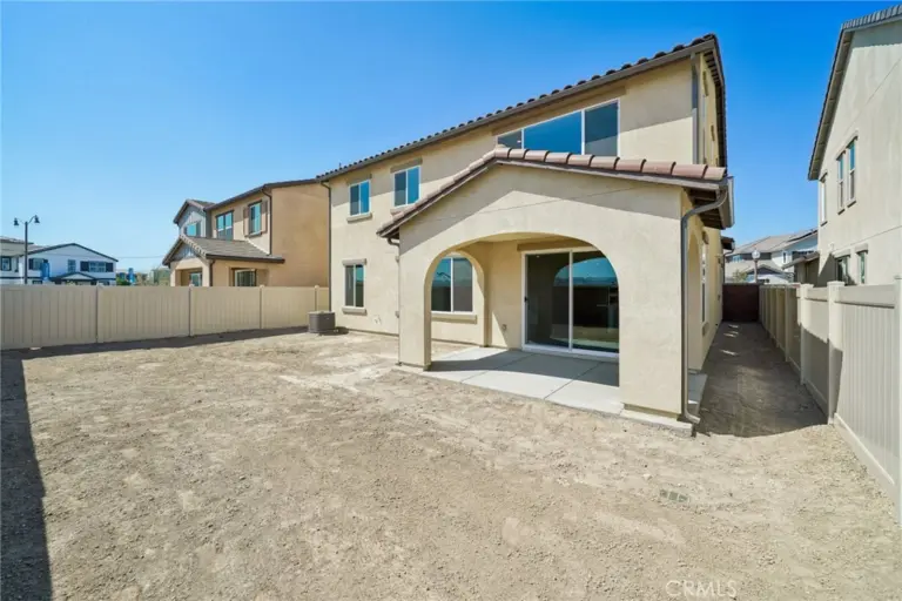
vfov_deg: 81.2
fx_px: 351
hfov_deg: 104.3
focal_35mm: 14
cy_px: 300
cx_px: 451
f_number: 8
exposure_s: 1/400
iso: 100
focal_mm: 14
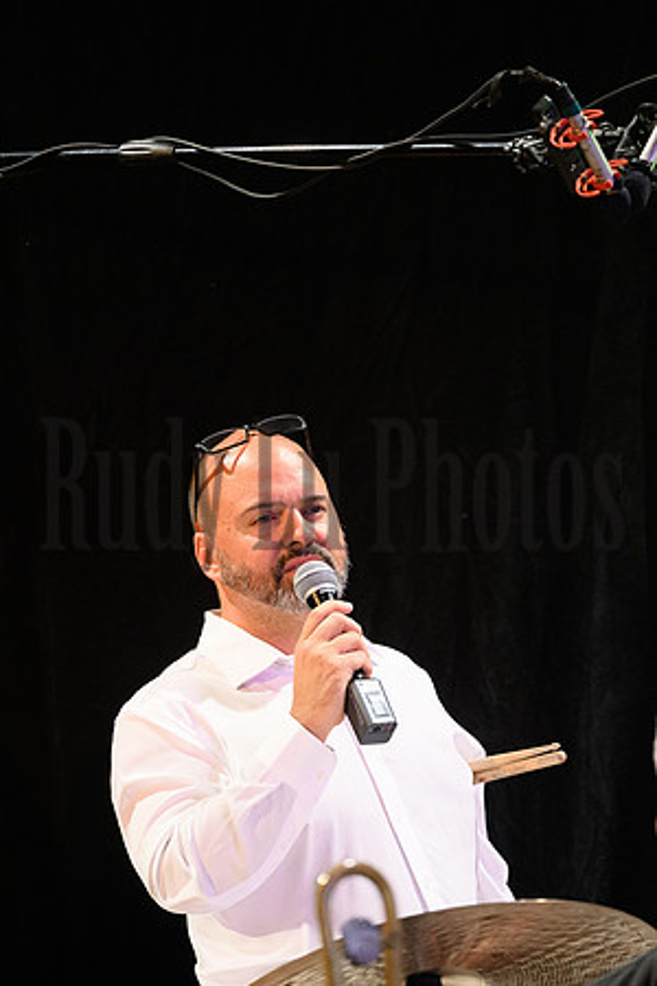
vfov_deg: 6.9
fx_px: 8212
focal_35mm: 300
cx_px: 352
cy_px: 493
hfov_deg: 4.6
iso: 5000
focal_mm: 200
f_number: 2.8
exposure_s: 1/320
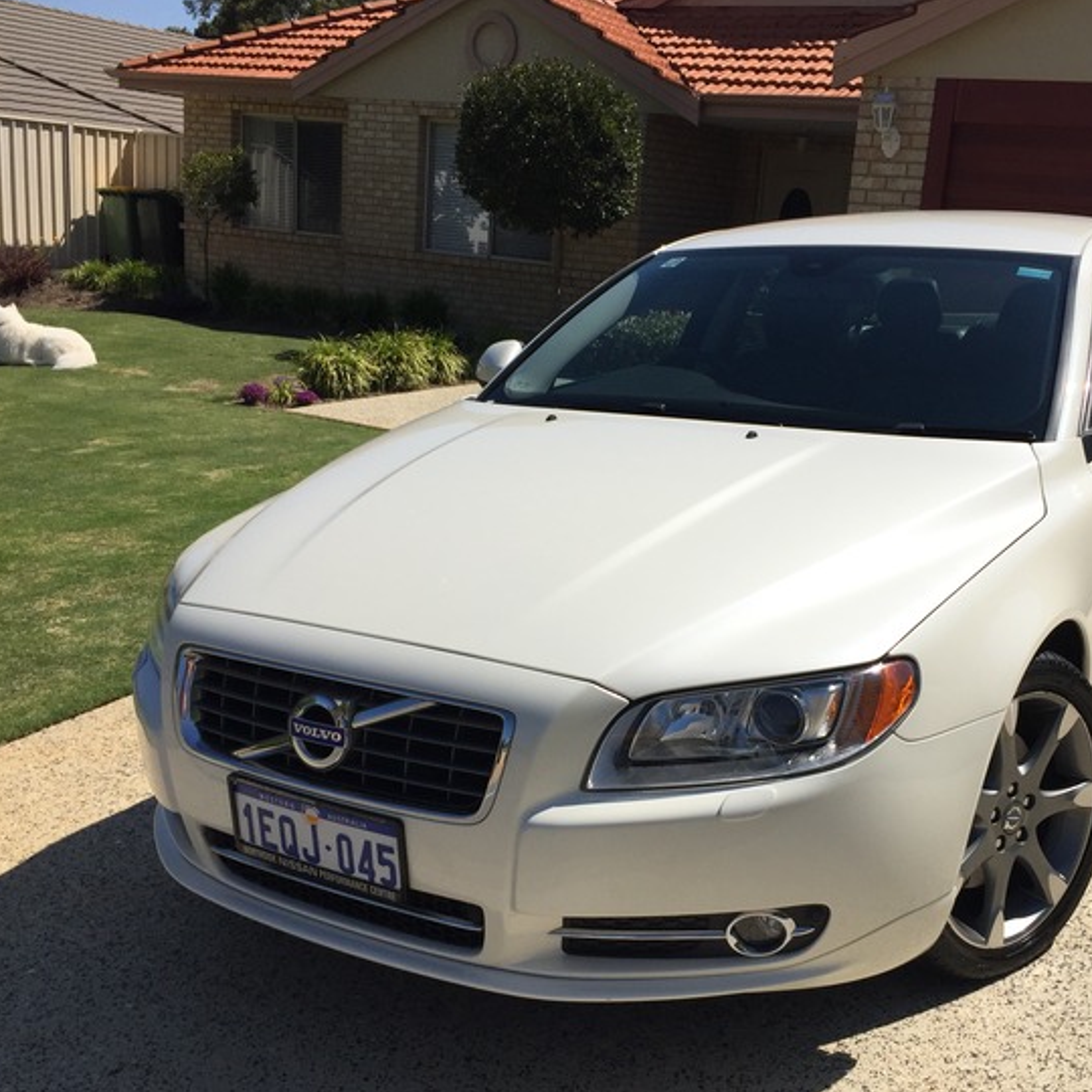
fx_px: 1356
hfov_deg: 43.6
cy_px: 566
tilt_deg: -14.3
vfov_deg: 43.9
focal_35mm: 38
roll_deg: -5.2
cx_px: 665
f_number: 2.2
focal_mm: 4.15
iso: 32
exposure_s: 1/4405
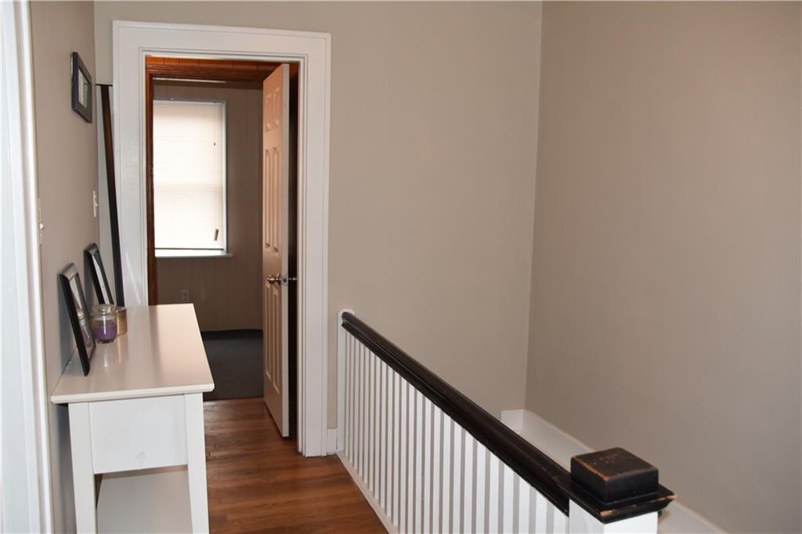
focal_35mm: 32
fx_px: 701
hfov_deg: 59.5
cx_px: 401
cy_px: 267
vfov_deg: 41.7
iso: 400
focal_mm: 21
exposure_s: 1/60
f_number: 3.8
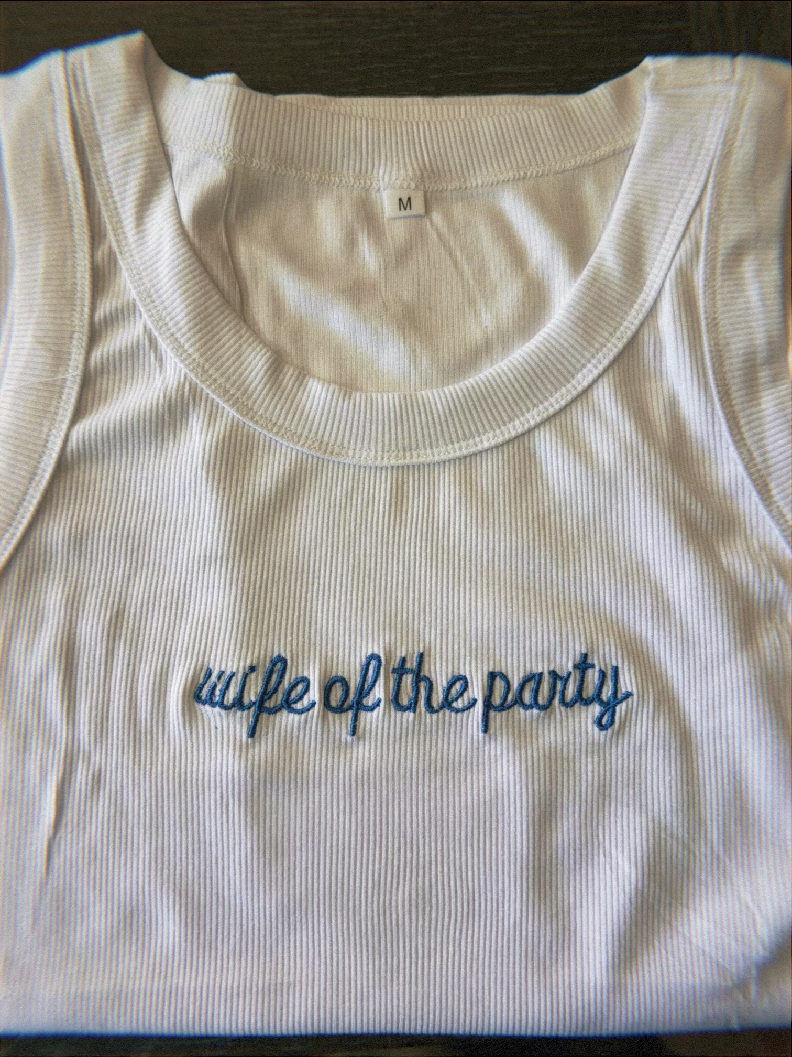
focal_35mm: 26
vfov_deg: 67.3
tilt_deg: -83.1
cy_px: 528
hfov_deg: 53.1
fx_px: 793
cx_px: 396
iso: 100
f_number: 1.78
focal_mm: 6.76
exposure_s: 1/116
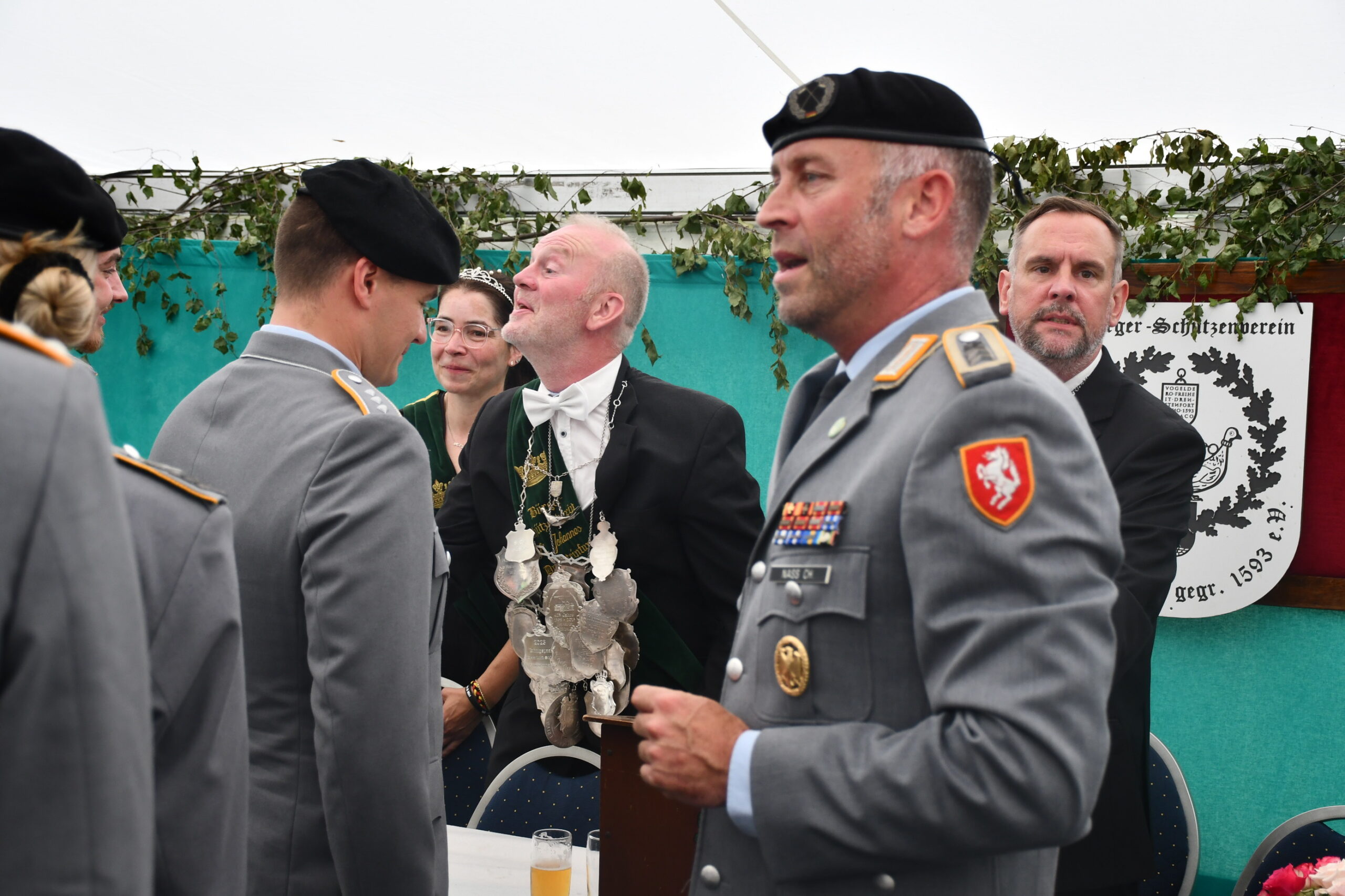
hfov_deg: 38.2
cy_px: 448
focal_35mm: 52
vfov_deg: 26.0
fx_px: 1943
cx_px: 672
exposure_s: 1/250
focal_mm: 35
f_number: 4.5
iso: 400
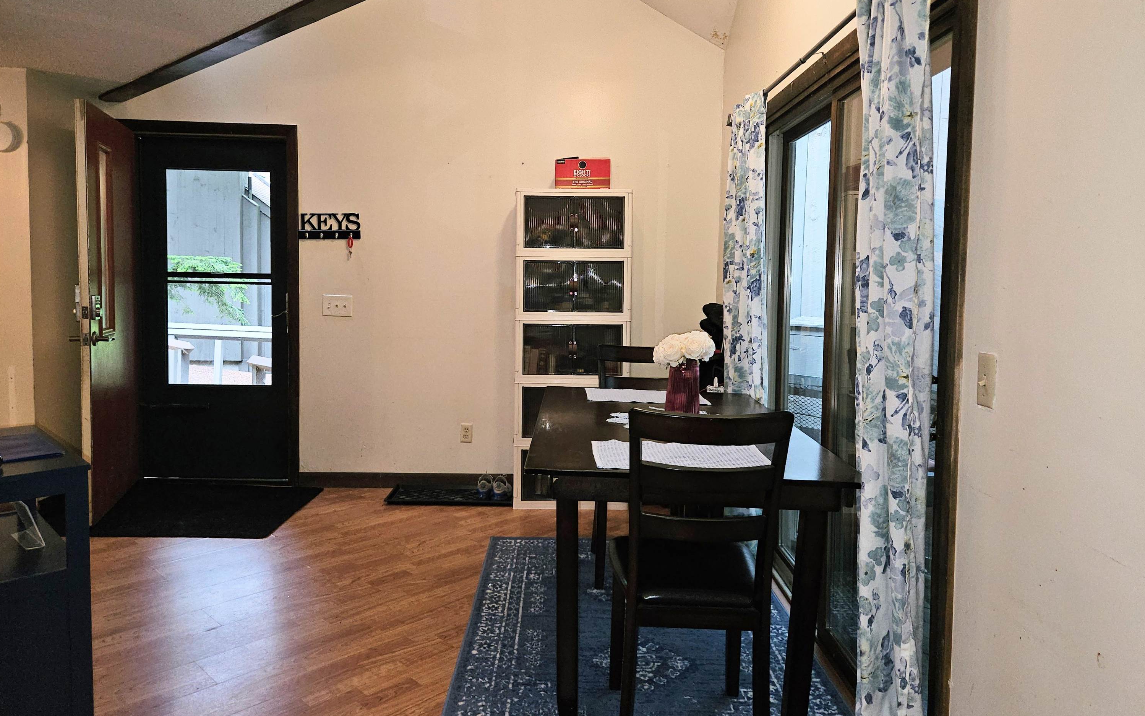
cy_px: 314
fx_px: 780
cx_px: 572
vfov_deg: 49.2
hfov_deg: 72.6
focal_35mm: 25
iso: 125
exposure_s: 1/17.2
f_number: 1.8
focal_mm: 5.4
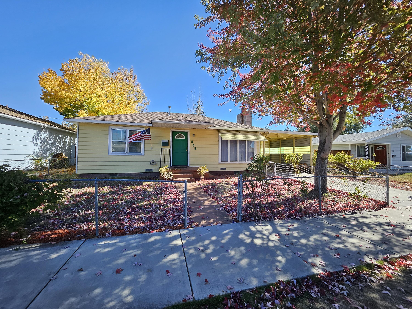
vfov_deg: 89.9
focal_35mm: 13
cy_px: 154
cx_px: 206
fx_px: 155
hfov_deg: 106.2
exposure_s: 1/511
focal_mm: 1.74
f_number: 2.2
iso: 40
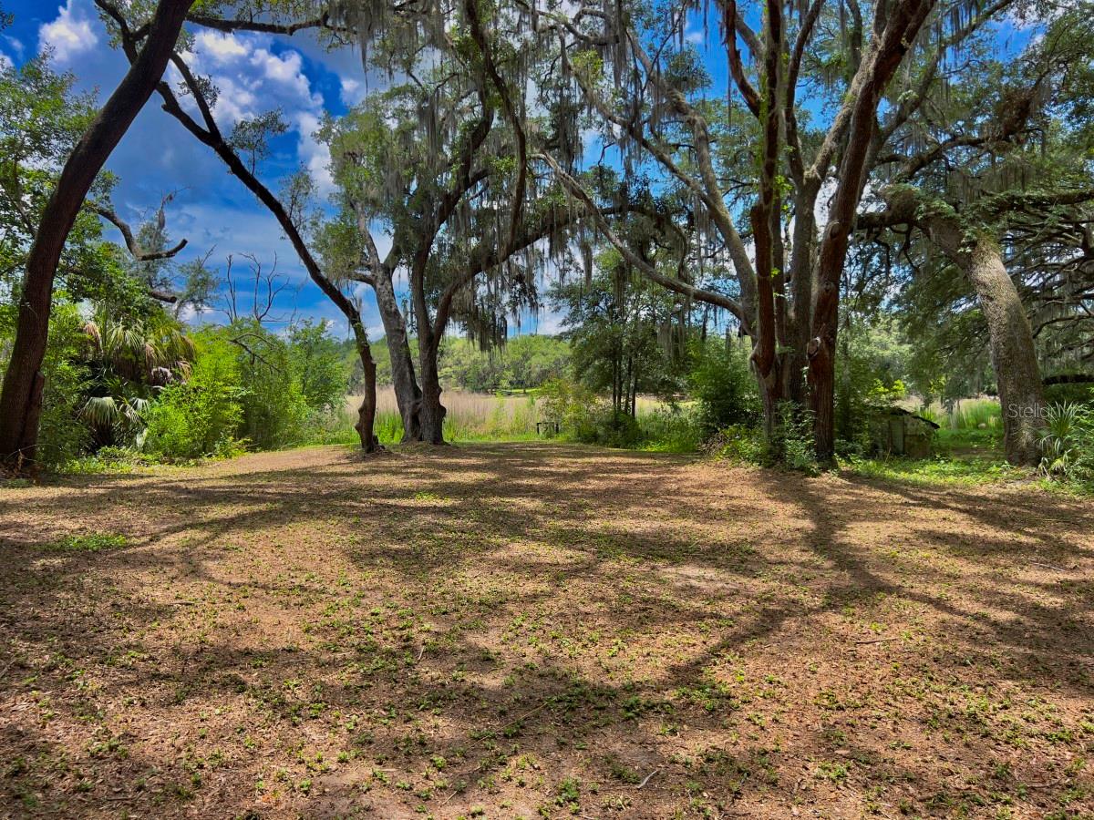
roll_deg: +0.0
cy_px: 410
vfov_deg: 53.1
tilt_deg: +0.0
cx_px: 547
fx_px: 822
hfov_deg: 67.3
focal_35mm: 26
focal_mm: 5.7
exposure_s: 1/1183
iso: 50
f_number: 1.5
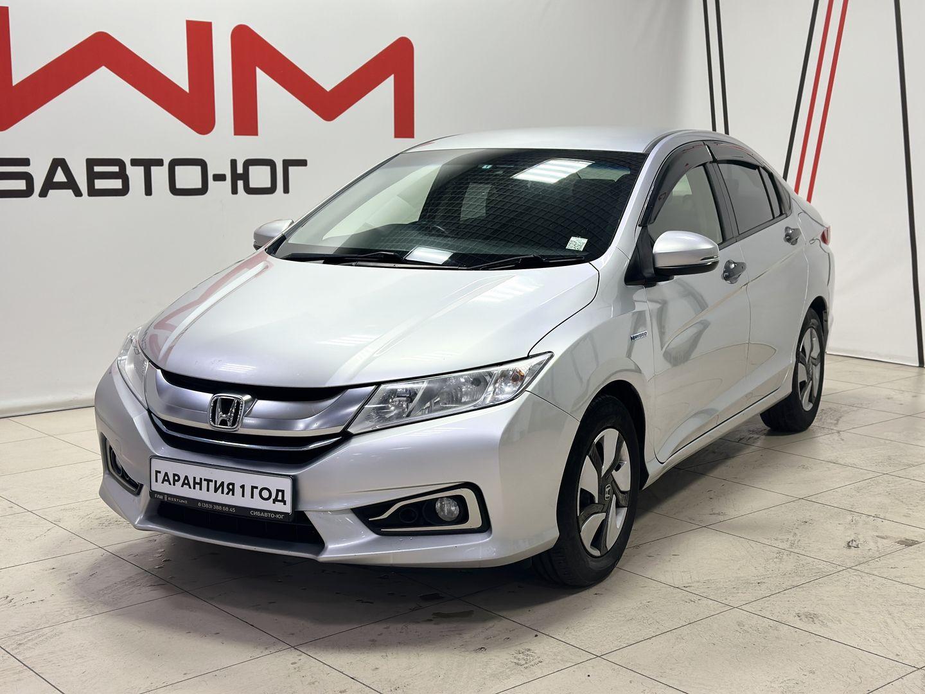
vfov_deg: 30.3
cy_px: 347
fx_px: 1283
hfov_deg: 39.7
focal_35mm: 48
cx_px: 462
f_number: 1.78
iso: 64
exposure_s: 1/100
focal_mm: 6.86
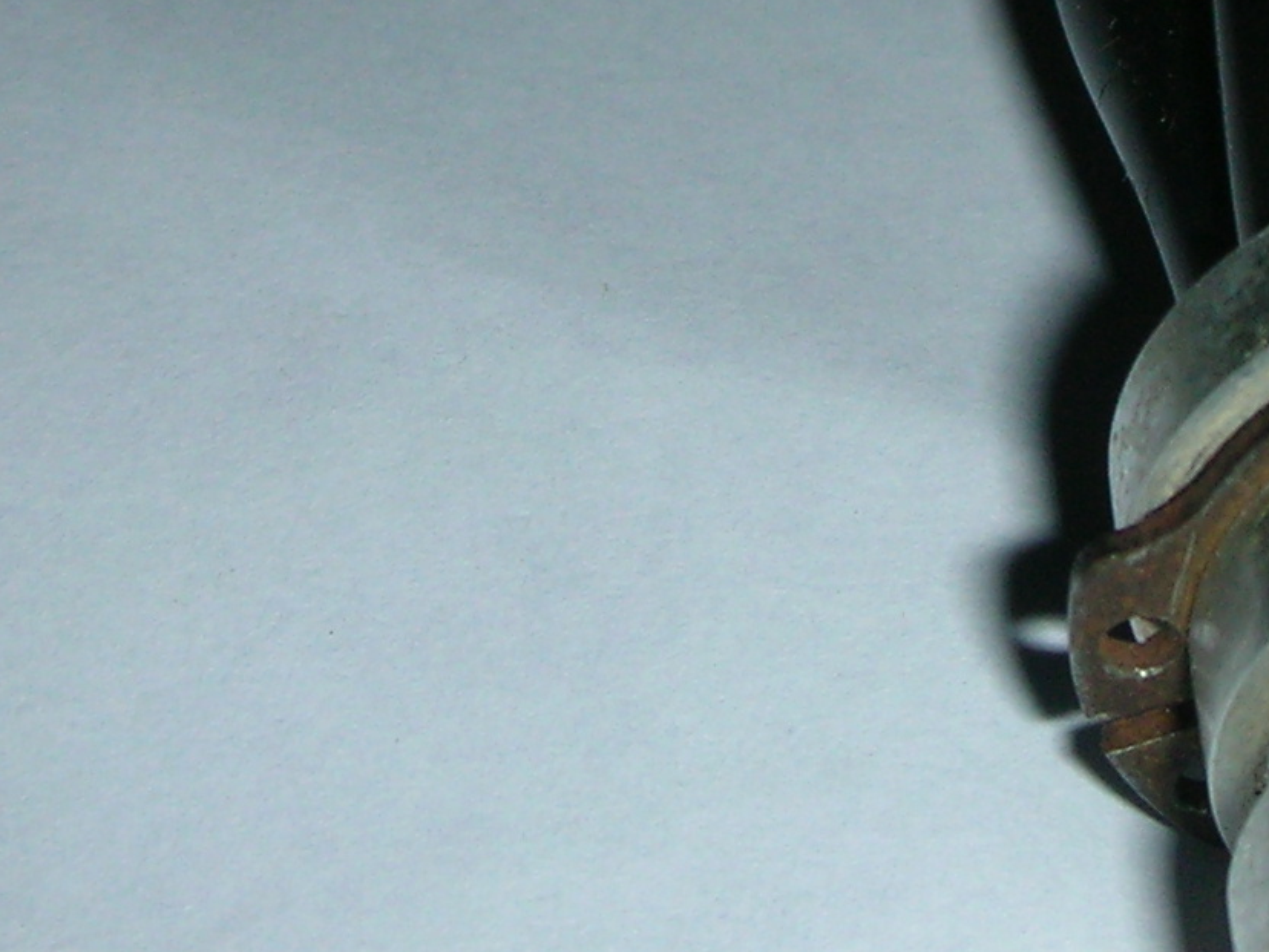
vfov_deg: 12.3
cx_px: 906
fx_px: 4362
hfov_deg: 16.5
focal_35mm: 119
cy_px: -15
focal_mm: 5.8
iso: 50
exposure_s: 1/60.1
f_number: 8.5
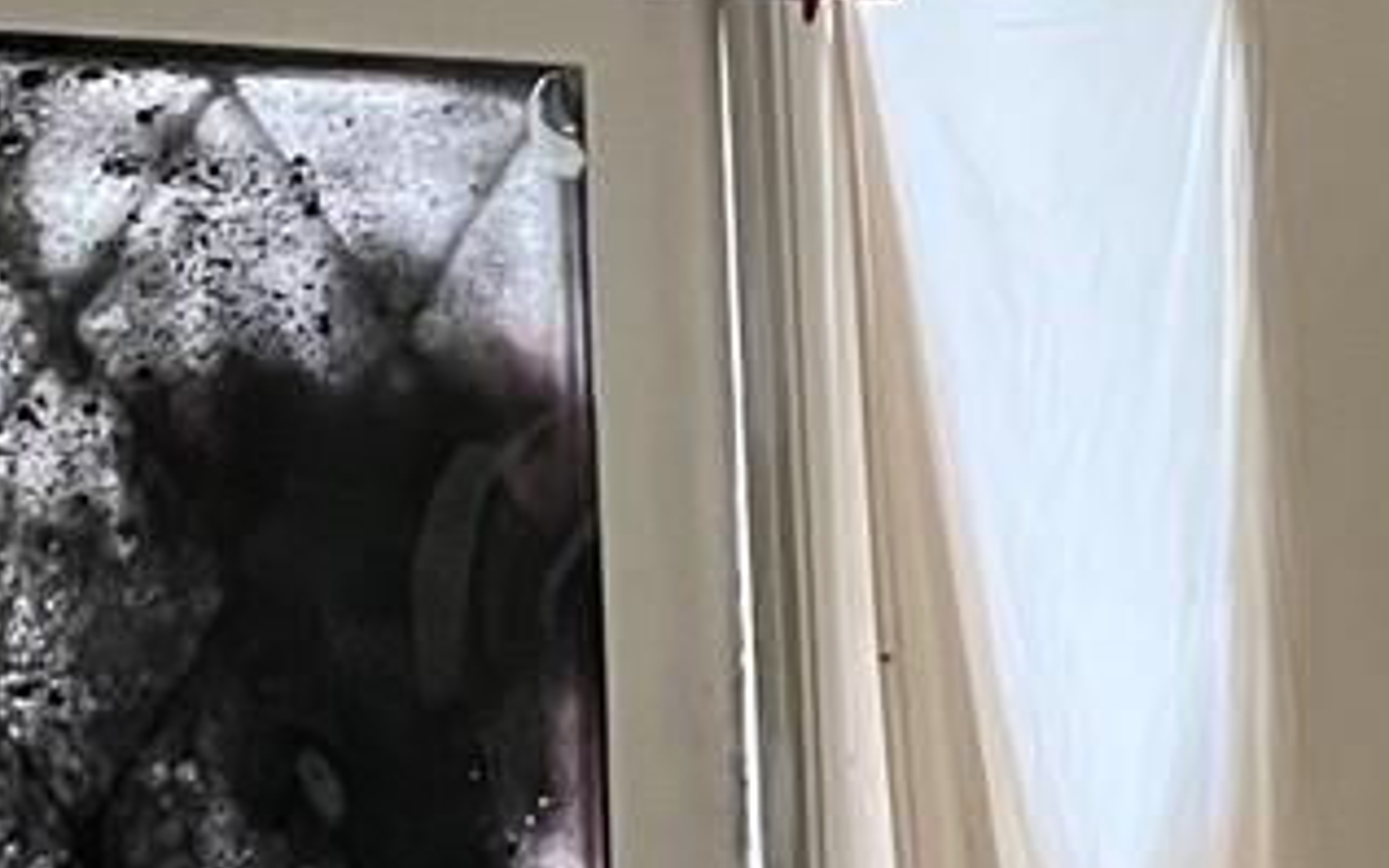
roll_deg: +0.8
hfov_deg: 12.1
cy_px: 780
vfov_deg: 9.4
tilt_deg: -5.8
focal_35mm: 139
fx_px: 5261
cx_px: 3343
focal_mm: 5.1
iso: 640
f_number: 1.6
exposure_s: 1/30
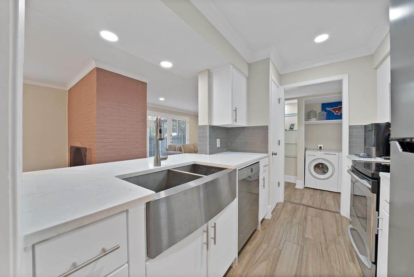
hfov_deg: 112.6
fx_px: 138
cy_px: 138
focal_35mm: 12
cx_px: 207
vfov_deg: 90.1
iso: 640
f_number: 9
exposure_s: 1/2
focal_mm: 12
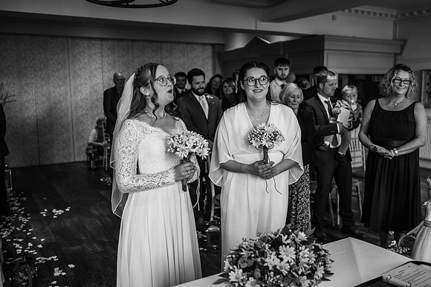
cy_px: 144
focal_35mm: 35
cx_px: 216
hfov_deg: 54.5
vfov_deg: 37.8
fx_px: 419
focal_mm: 35
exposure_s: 1/200
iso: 450
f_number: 2.2
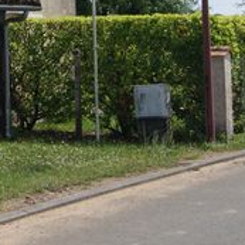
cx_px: -78
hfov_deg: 14.2
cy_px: -47
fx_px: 945
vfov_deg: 14.3
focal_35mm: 118
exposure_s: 1/200
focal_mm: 20
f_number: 10
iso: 100
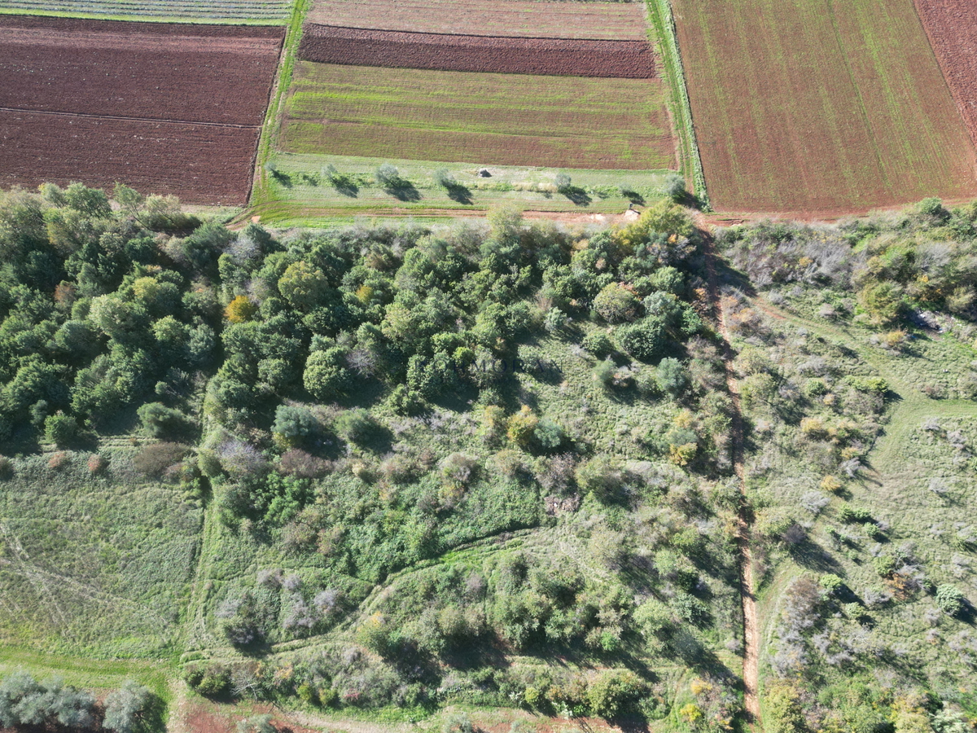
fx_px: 677
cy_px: 366
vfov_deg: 56.8
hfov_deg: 71.6
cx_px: 488
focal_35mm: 24
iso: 110
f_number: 1.7
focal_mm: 6.72
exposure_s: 1/500
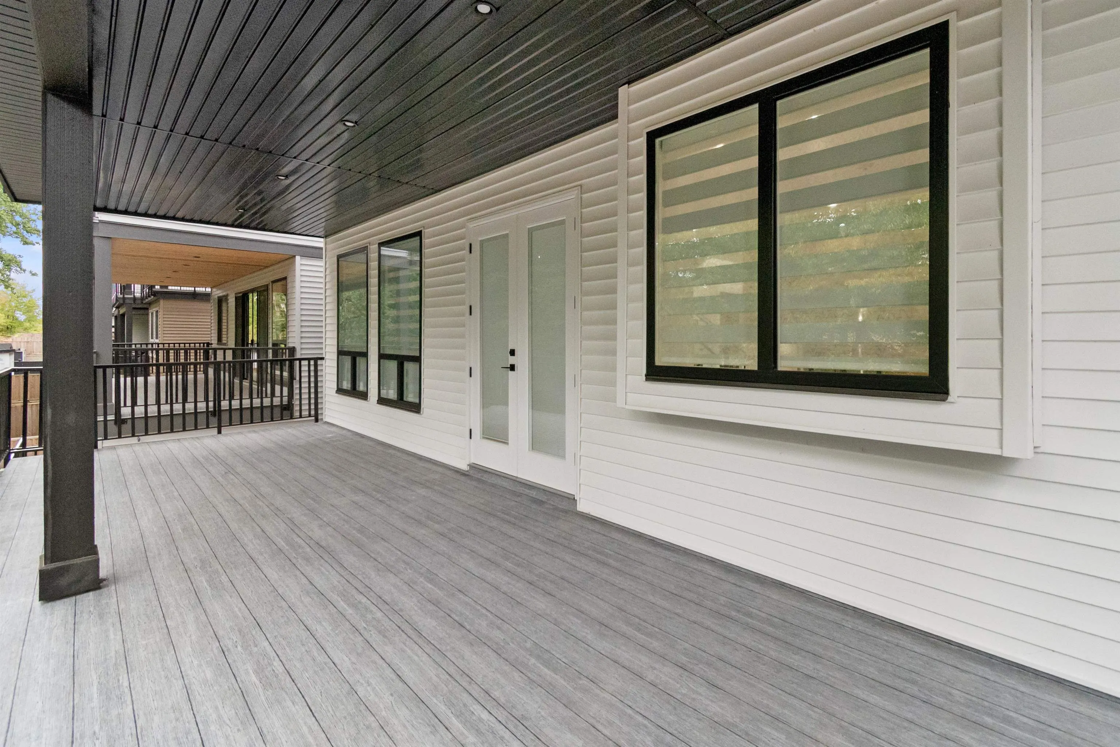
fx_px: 467
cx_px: 560
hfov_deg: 100.4
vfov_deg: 77.3
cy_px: 374
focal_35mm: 15
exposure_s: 1/250
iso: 2500
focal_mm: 10
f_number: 6.3
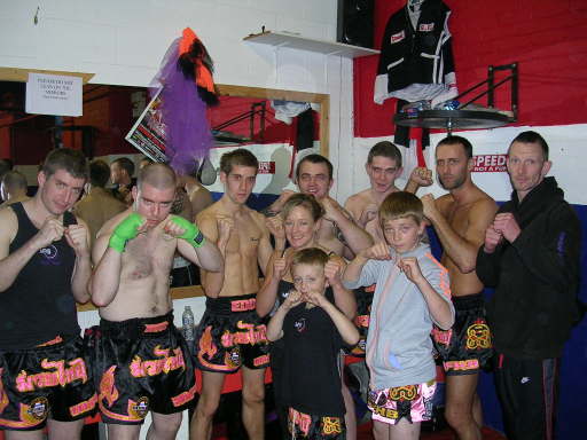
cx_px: 294
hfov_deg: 49.0
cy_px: 220
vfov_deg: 37.7
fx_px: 644
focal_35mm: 38
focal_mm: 5.8
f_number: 2.8
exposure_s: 1/60.1
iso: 121
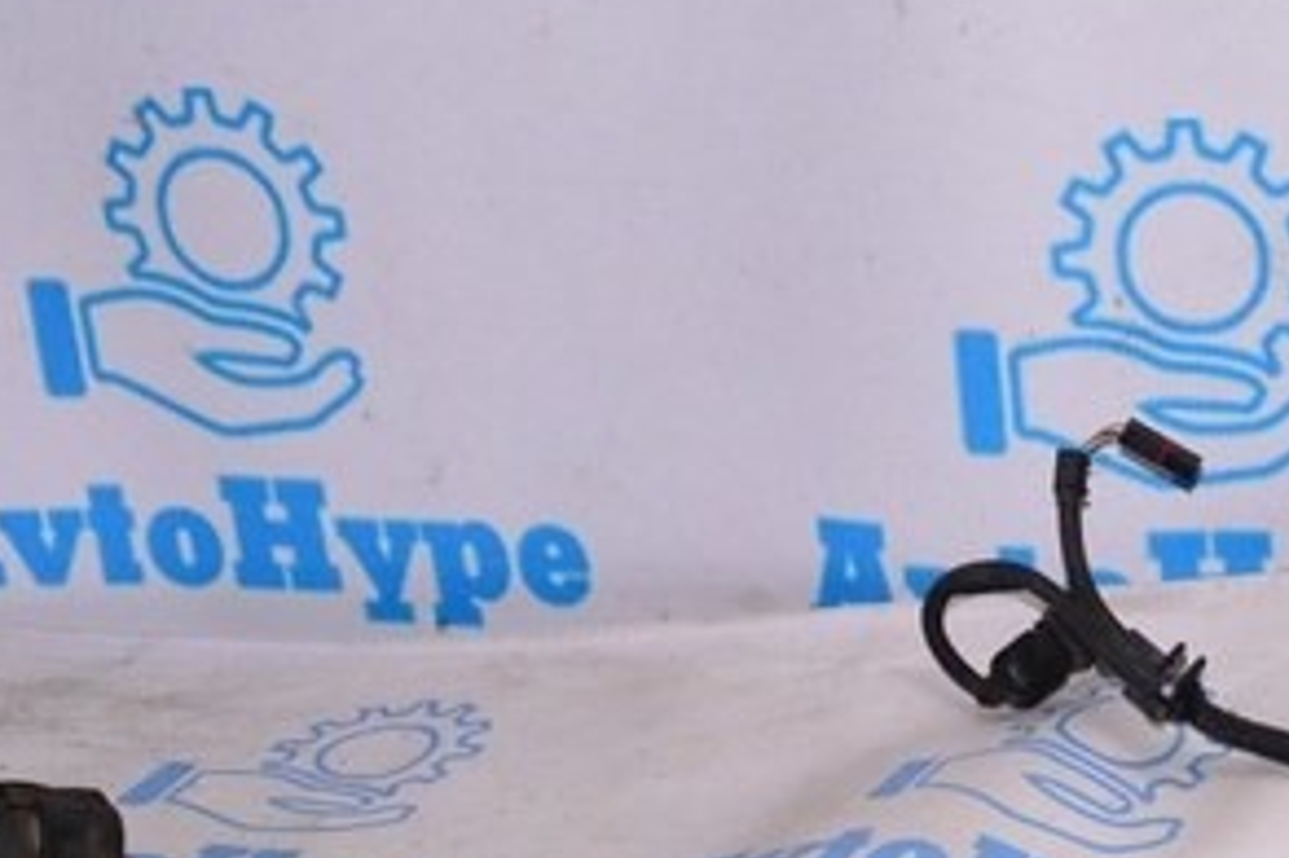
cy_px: 1014
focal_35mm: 105
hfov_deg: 18.4
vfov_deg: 12.7
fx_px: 3757
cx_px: 1584
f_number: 8
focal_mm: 20
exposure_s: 1/200
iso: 1600
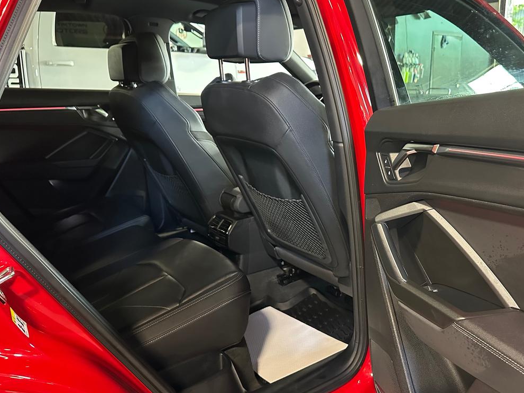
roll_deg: +0.3
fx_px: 469
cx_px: 314
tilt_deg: -13.4
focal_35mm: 31
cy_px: 190
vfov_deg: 45.4
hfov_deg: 57.9
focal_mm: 6.86
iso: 1000
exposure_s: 1/40
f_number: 1.78
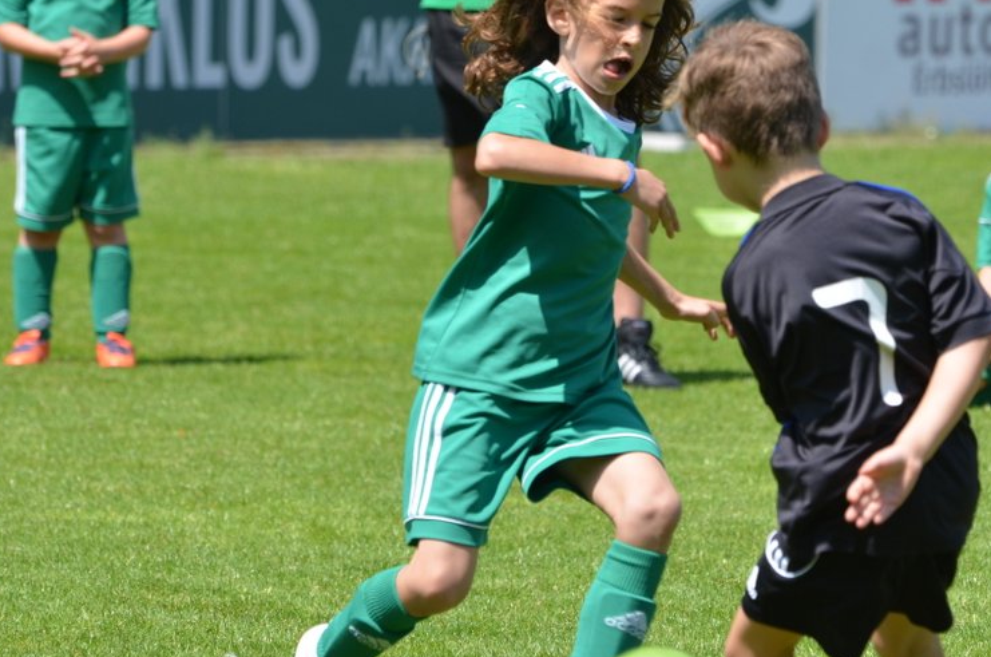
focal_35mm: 510
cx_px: 677
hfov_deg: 4.0
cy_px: 296
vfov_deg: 2.7
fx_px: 14012
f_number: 6.3
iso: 200
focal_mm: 210
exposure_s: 1/640
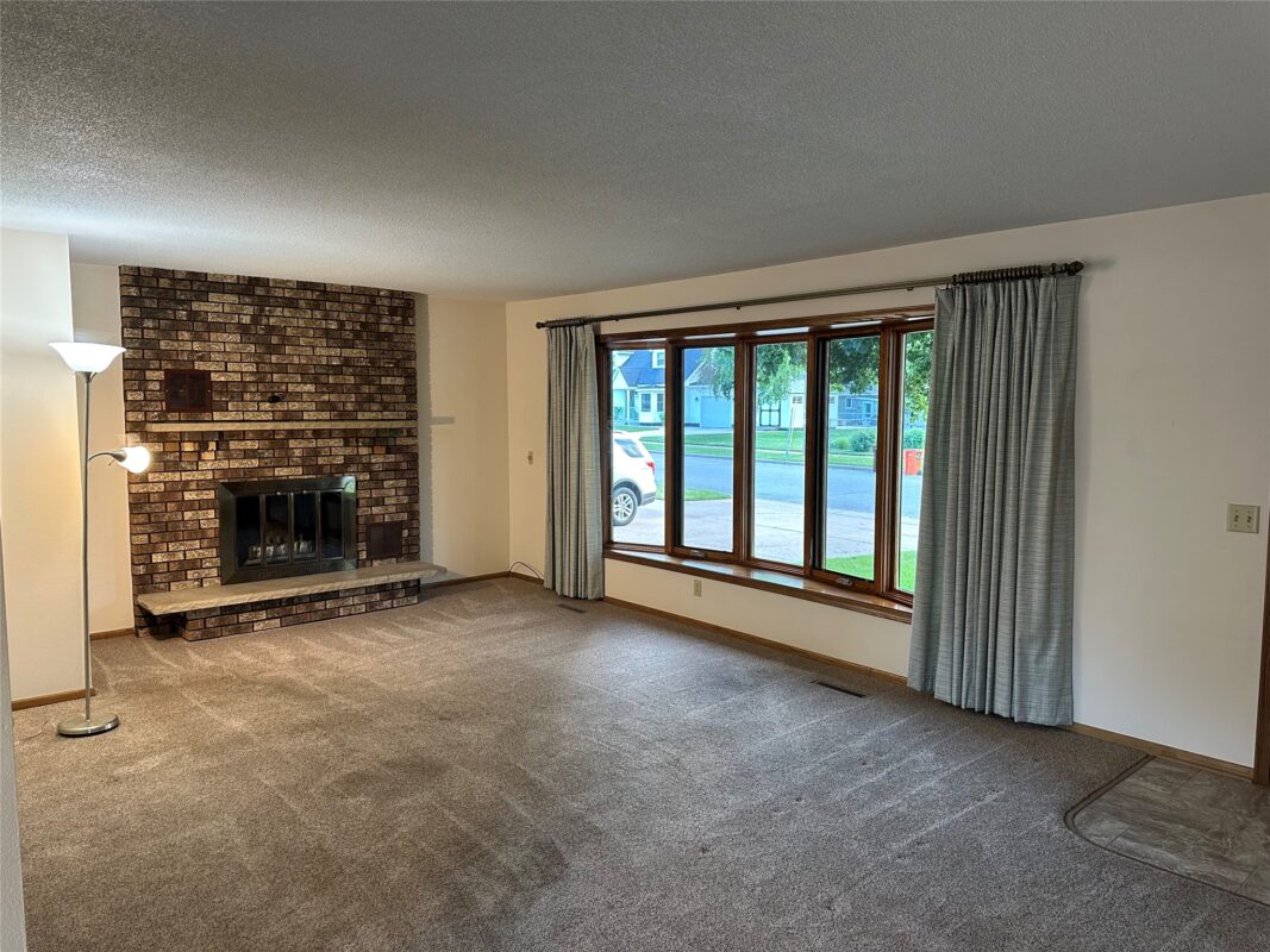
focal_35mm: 24
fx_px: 880
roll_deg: -0.4
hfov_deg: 71.6
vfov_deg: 56.8
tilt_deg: -3.6
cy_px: 476
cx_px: 635
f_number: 1.78
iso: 200
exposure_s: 1/60
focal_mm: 6.86
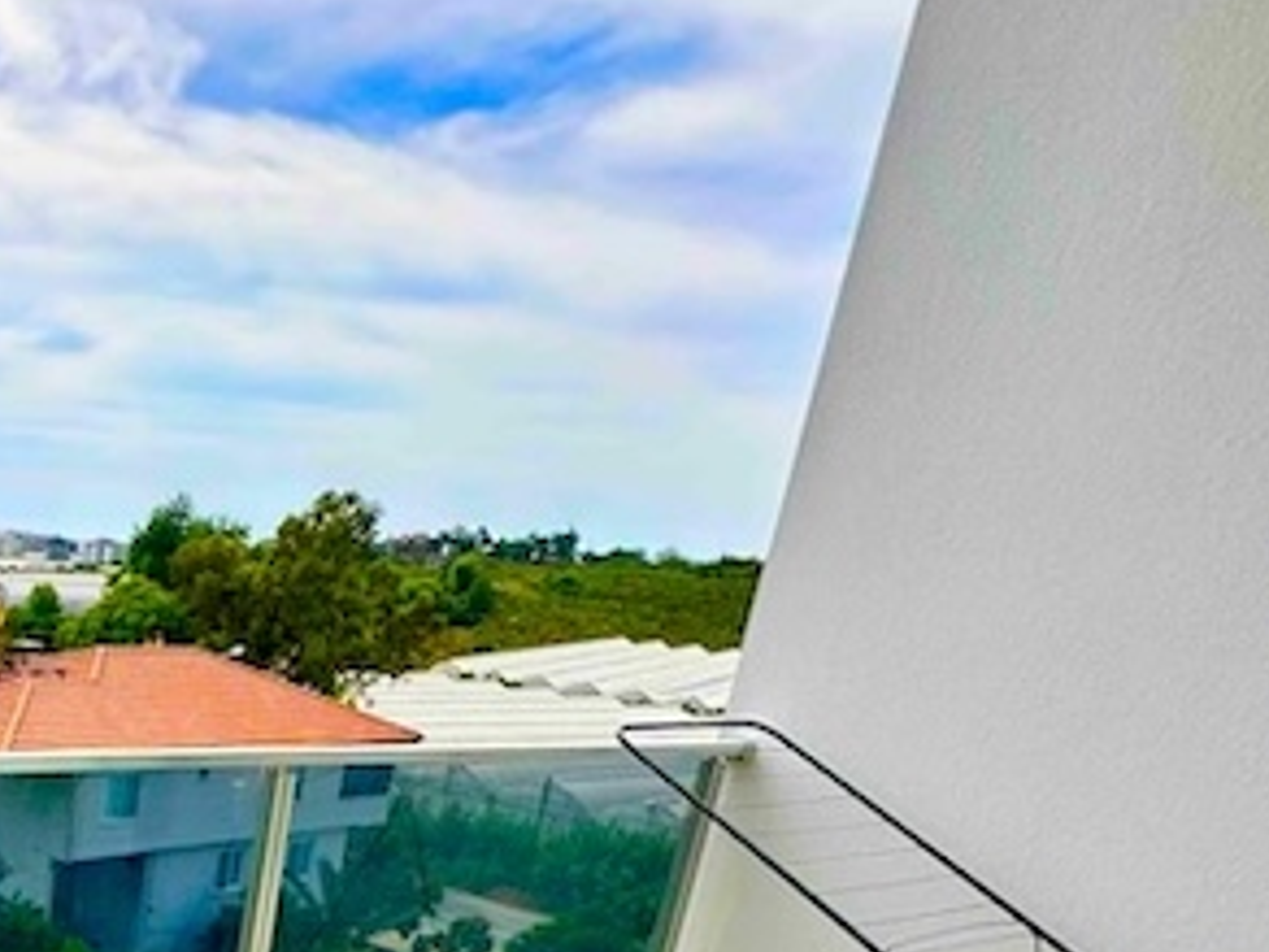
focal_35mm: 34
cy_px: 965
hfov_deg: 44.4
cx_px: -46
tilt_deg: -19.0
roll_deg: -3.4
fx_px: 1246
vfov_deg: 37.1
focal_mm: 2.22
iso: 50
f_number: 2.2
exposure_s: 1/1033
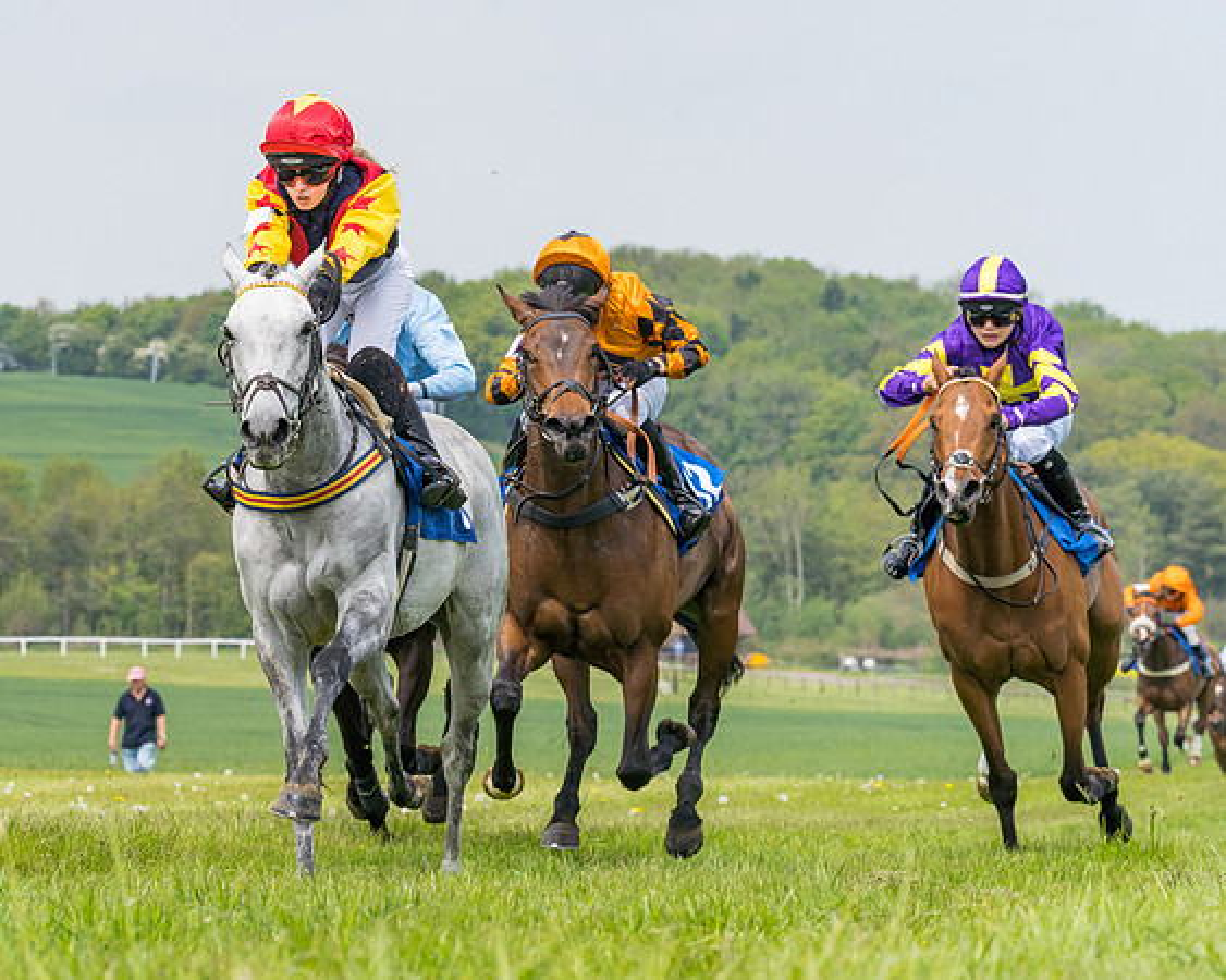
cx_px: 328
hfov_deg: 10.0
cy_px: 361
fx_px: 6962
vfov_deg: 8.0
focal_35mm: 192
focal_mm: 135
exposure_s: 1/2000
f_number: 9
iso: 400
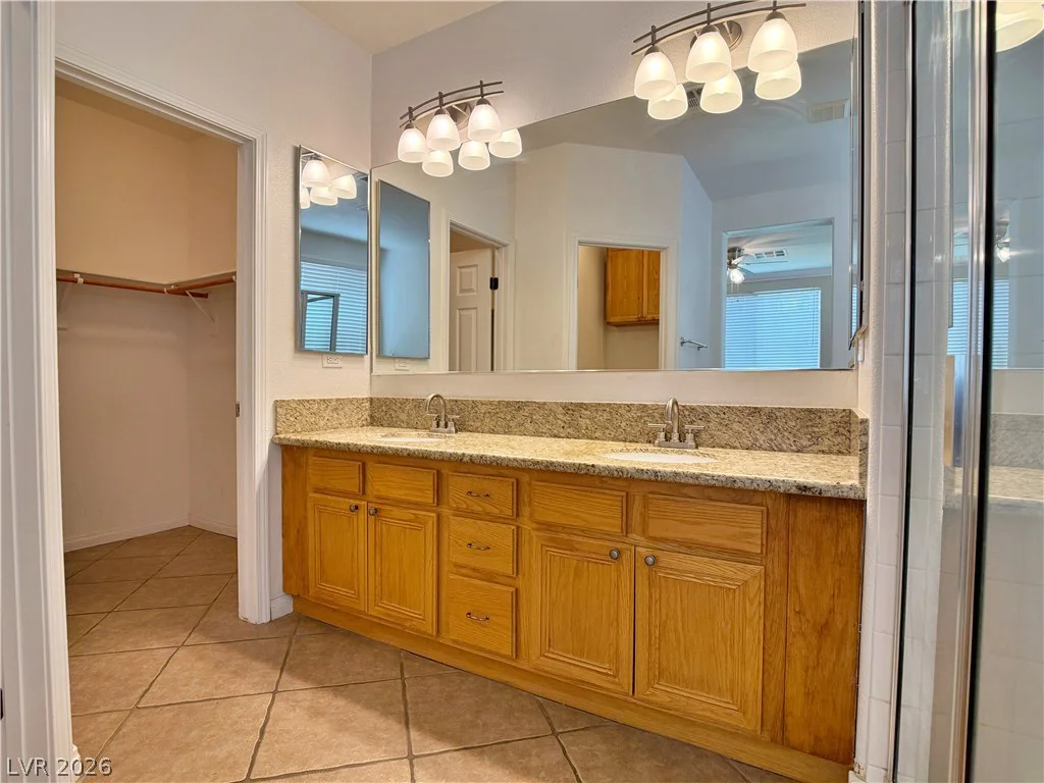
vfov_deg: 56.8
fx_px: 724
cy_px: 392
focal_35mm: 24
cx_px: 522
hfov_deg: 71.6
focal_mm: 6.76
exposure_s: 1/175
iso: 200
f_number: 1.78
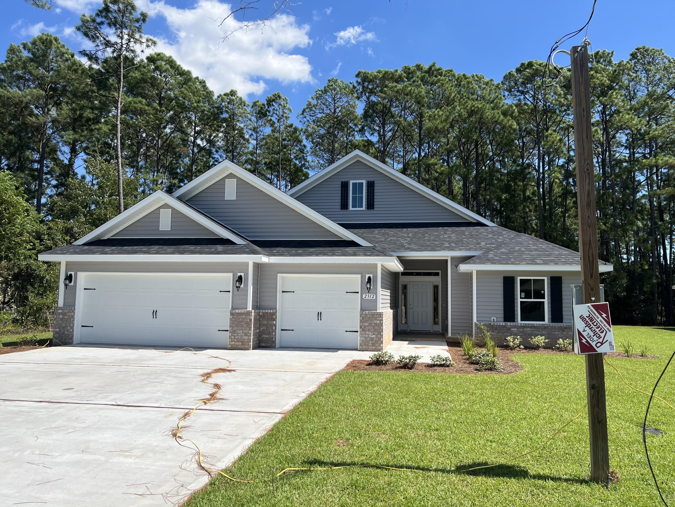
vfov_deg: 53.1
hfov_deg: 67.3
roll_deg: -1.0
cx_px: 338
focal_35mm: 26
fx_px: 507
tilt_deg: +7.3
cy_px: 254
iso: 50
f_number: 1.5
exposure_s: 1/4444
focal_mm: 5.7
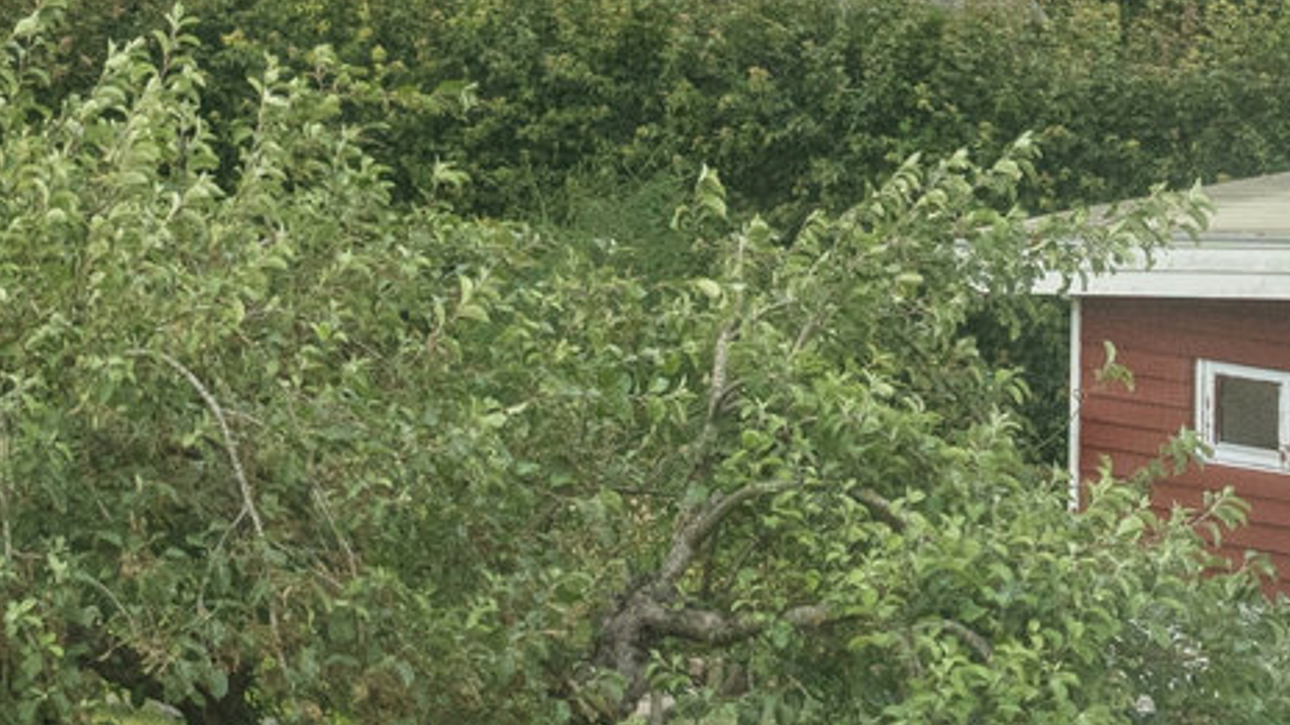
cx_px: -325
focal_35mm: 212
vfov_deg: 5.5
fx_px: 7252
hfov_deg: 10.0
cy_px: -992
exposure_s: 1/800
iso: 800
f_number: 9
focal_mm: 46
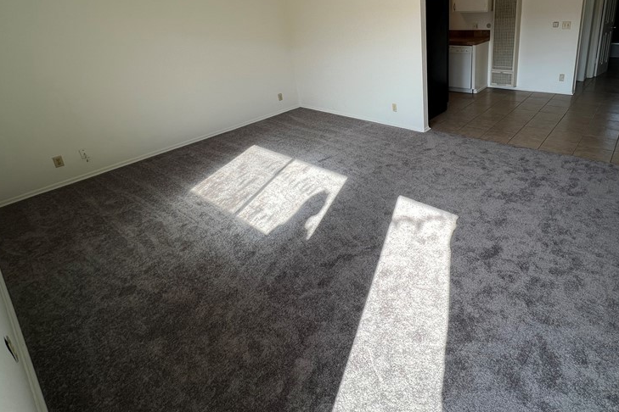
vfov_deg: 62.4
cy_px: 127
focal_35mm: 19
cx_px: 385
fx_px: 327
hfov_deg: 85.3
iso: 32
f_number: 1.8
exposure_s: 1/167
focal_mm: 1.57
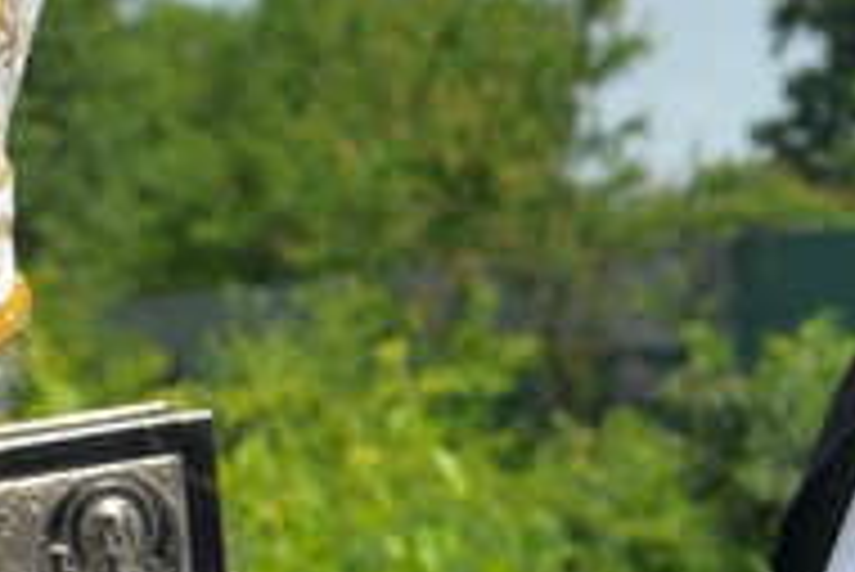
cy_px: 178
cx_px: 1328
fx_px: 6607
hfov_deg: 7.3
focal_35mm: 278
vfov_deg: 5.0
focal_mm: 44
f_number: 9
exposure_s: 1/320
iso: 100
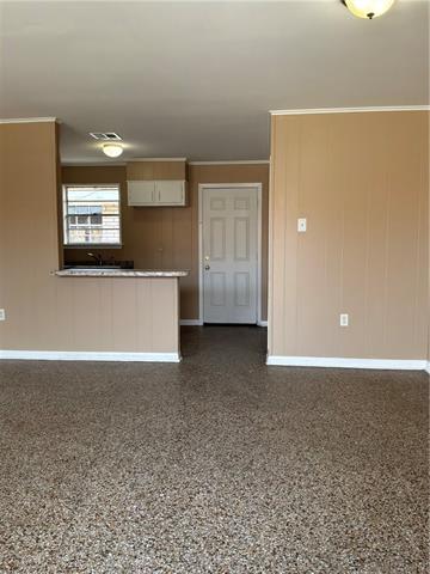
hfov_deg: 49.7
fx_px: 464
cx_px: 215
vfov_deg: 63.4
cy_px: 287
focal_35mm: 28
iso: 64
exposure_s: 1/172
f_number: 1.8
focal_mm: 3
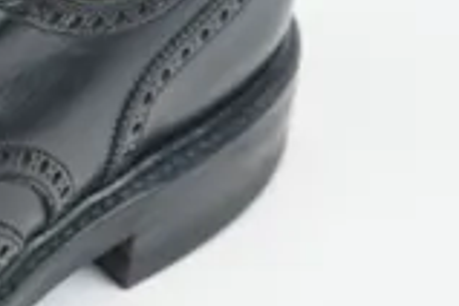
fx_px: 2665
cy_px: -115
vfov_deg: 6.5
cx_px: -548
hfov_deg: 9.1
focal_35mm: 209
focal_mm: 37
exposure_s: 1/60
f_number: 4
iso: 125
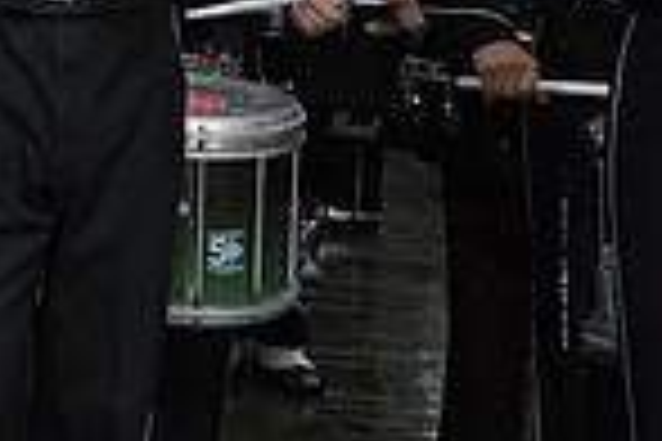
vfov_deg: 6.8
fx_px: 3622
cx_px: -612
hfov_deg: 9.8
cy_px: -299
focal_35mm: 197
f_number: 2.8
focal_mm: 50
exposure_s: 1/4000
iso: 10000
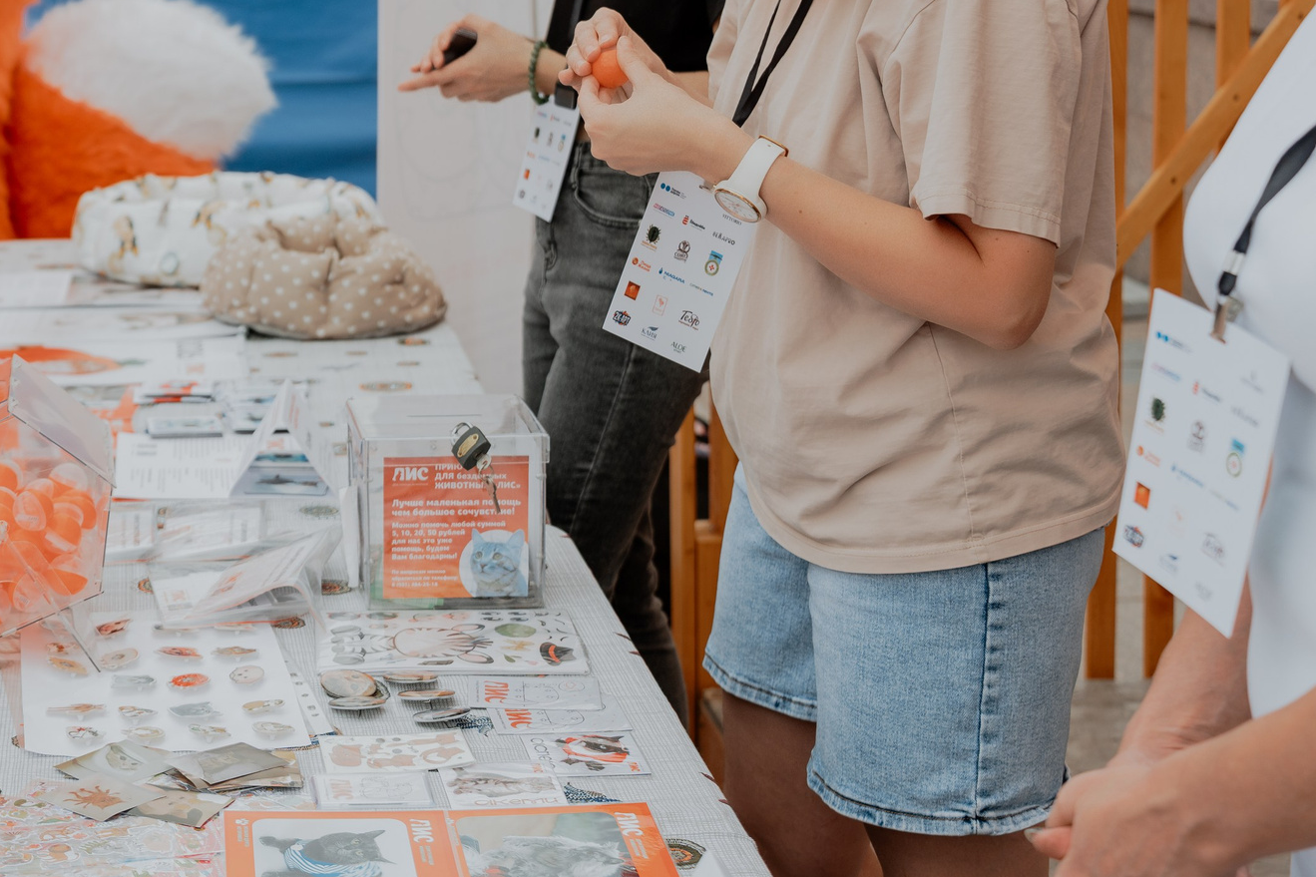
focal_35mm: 66
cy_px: 163
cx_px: 127
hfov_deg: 29.3
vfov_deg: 20.4
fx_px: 2412
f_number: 3.5
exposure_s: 1/1000
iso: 250
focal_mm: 34
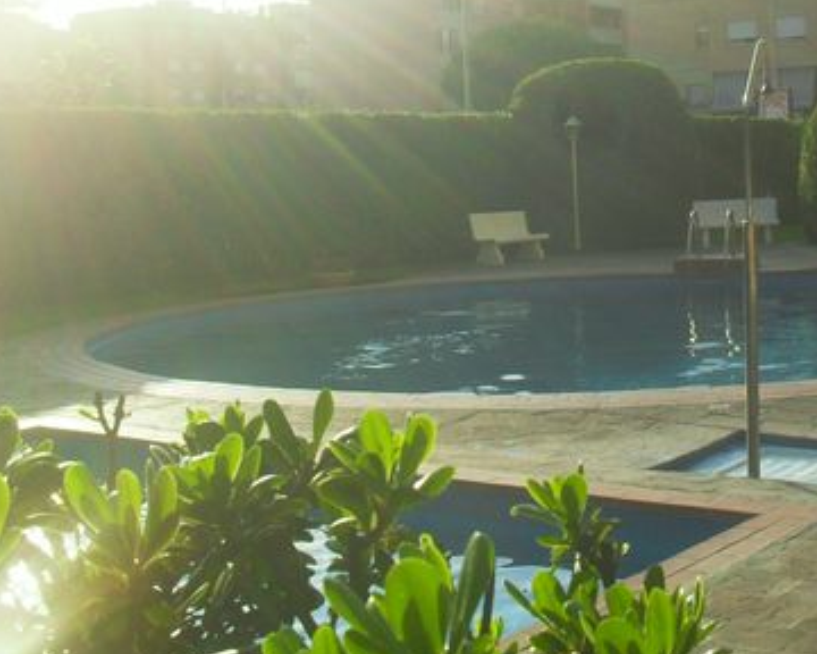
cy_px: 198
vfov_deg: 26.5
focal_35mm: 57
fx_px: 1378
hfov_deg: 32.3
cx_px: 631
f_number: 8.4
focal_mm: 6.3
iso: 100
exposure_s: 1/180
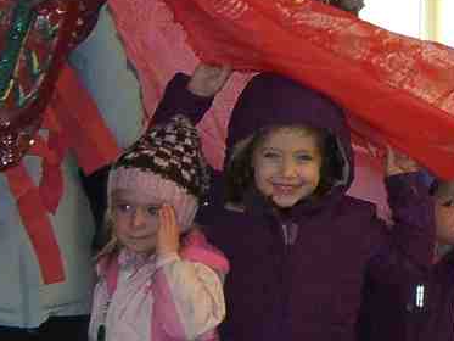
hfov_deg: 11.9
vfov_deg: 9.1
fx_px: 2138
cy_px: 118
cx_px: 545
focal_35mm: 163
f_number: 4
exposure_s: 1/30
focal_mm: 7.9
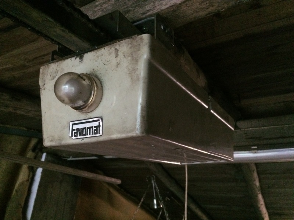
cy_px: 110
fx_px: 246
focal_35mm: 29
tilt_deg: +25.6
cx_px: 147
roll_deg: -4.2
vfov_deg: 48.2
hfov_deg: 61.7
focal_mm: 4.15
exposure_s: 1/17
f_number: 2.2
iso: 500
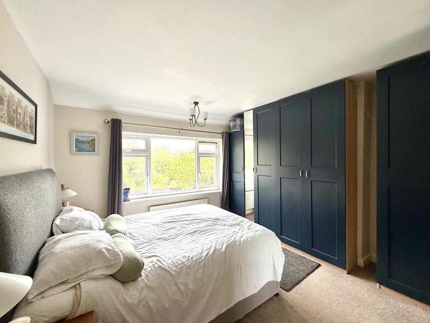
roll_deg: -1.4
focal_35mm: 14
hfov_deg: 102.1
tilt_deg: -0.5
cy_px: 162
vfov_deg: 85.7
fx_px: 174
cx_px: 215
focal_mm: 2.22
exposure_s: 1/99
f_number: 2.2
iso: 64
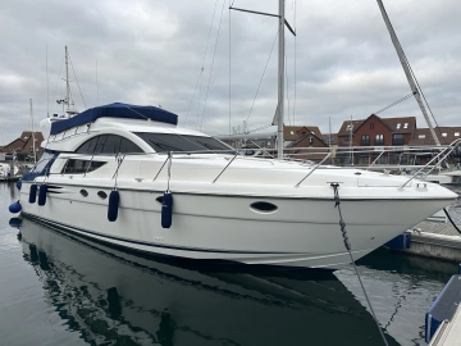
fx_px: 320
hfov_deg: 71.6
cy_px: 173
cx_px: 230
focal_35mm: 24
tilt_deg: -2.0
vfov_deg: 56.8
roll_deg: -0.5
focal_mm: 6.86
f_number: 1.78
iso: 80
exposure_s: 1/611
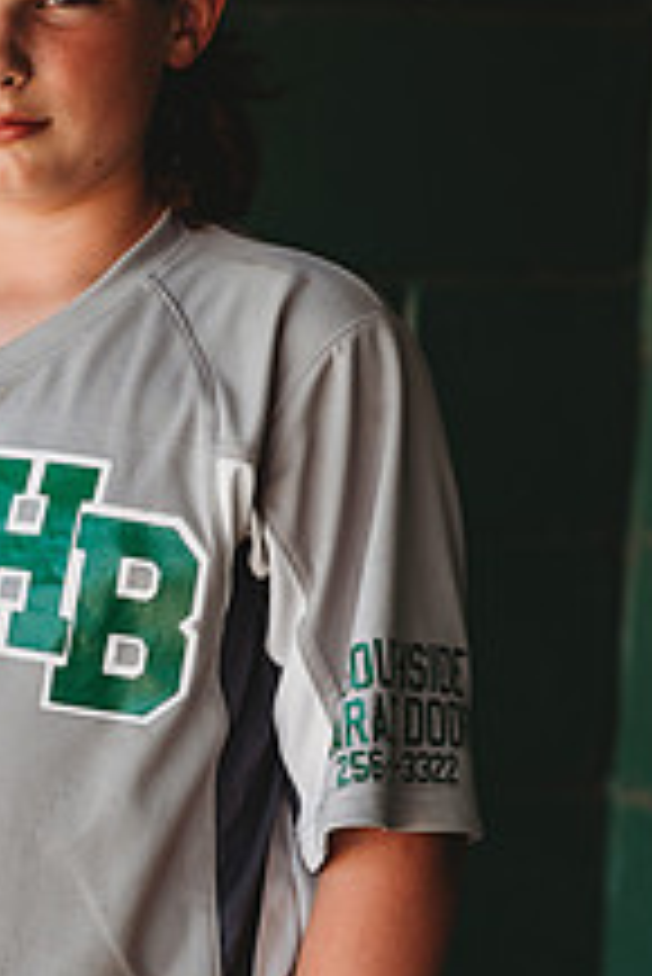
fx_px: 4773
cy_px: 535
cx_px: 63
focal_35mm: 176
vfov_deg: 11.7
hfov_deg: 7.8
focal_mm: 85
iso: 200
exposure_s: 1/400
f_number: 2.8
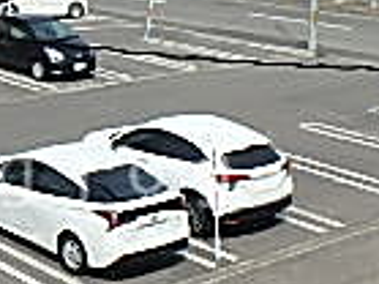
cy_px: 175
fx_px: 1061
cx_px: 57
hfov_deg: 20.0
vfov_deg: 15.2
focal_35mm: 97
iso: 125
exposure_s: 1/500
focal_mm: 3.7
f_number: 6
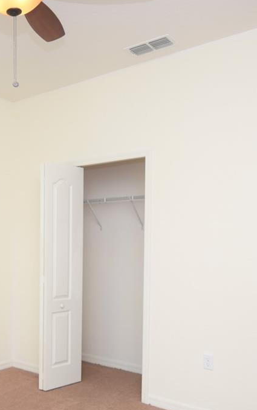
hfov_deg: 33.3
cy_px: 260
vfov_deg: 53.3
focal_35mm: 36
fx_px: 403
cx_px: 20
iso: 100
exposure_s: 1/125
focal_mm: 10
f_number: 3.5
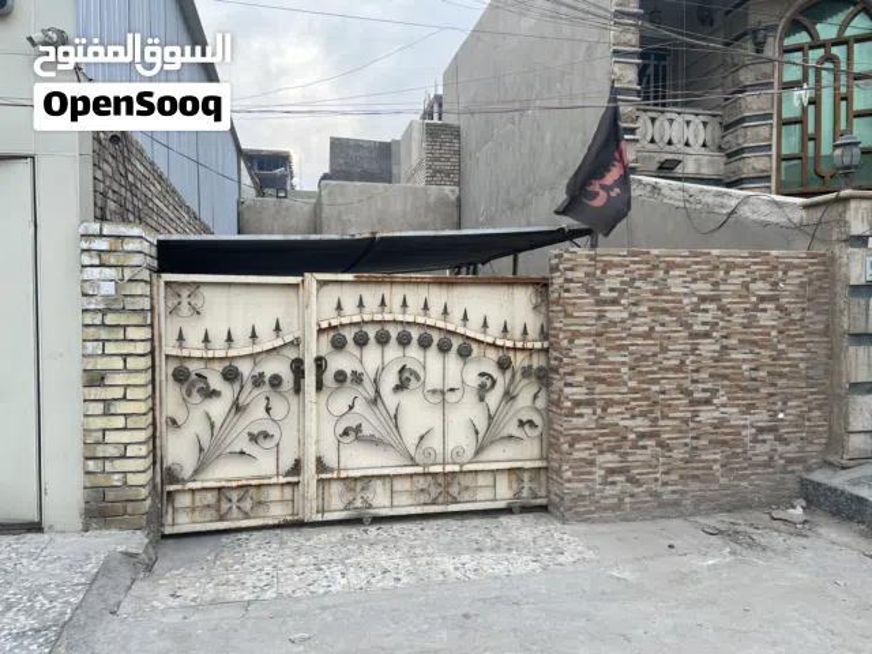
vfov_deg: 53.1
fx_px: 655
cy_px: 327
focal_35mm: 26
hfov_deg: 67.3
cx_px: 436
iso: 50
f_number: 1.5
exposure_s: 1/448
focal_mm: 5.7
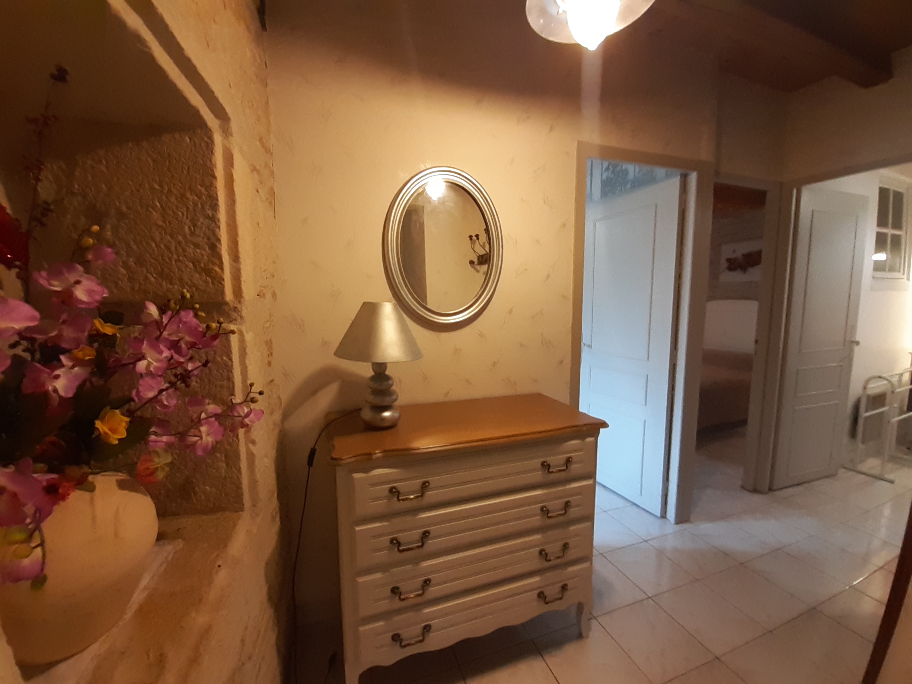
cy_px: 342
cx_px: 456
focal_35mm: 13
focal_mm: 1.13
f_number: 2.2
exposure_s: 1/33
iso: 160
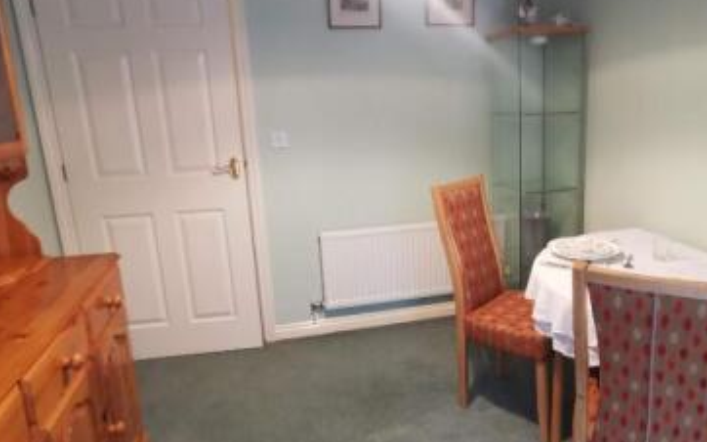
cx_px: 423
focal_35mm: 29
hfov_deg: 64.1
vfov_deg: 43.1
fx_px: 559
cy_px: 226
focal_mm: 2.26
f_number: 2.2
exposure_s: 1/25
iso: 400
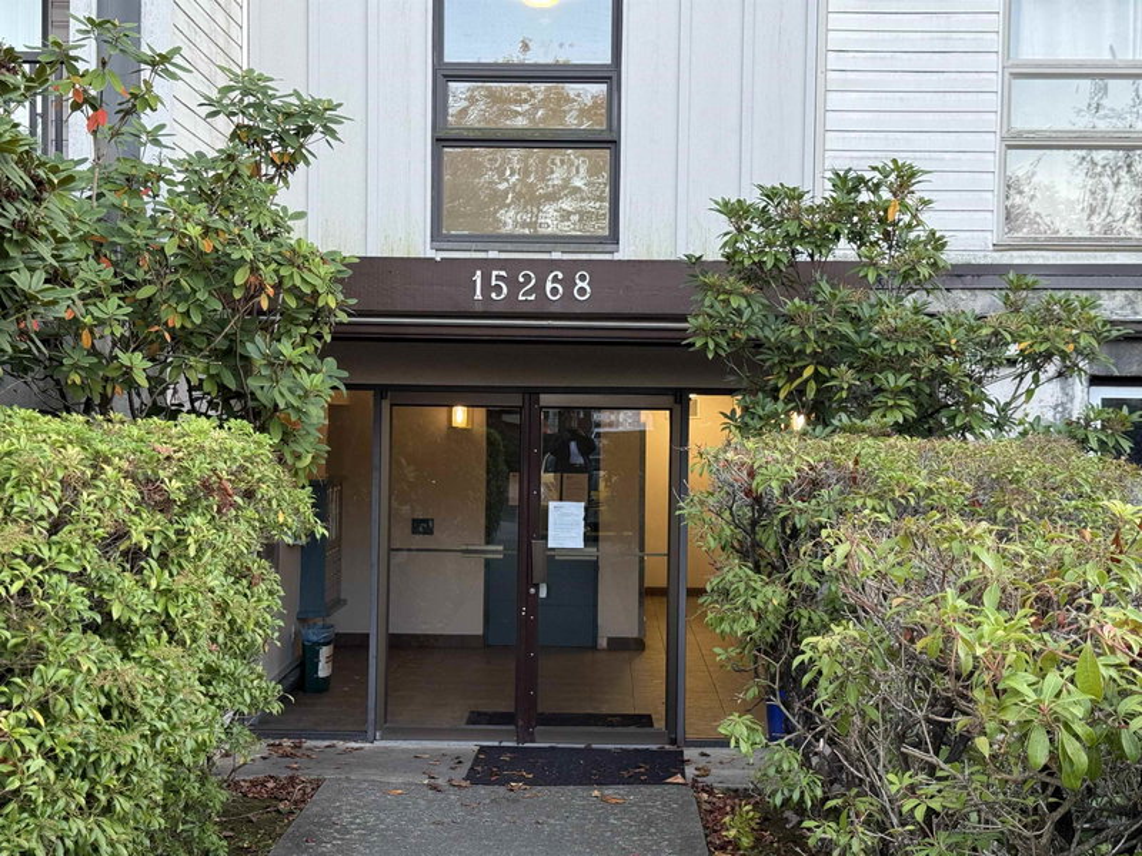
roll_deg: -1.3
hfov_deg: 39.7
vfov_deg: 30.3
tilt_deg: -0.3
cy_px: 428
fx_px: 1584
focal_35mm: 48
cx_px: 571
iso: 160
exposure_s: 1/120
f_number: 1.78
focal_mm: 6.76
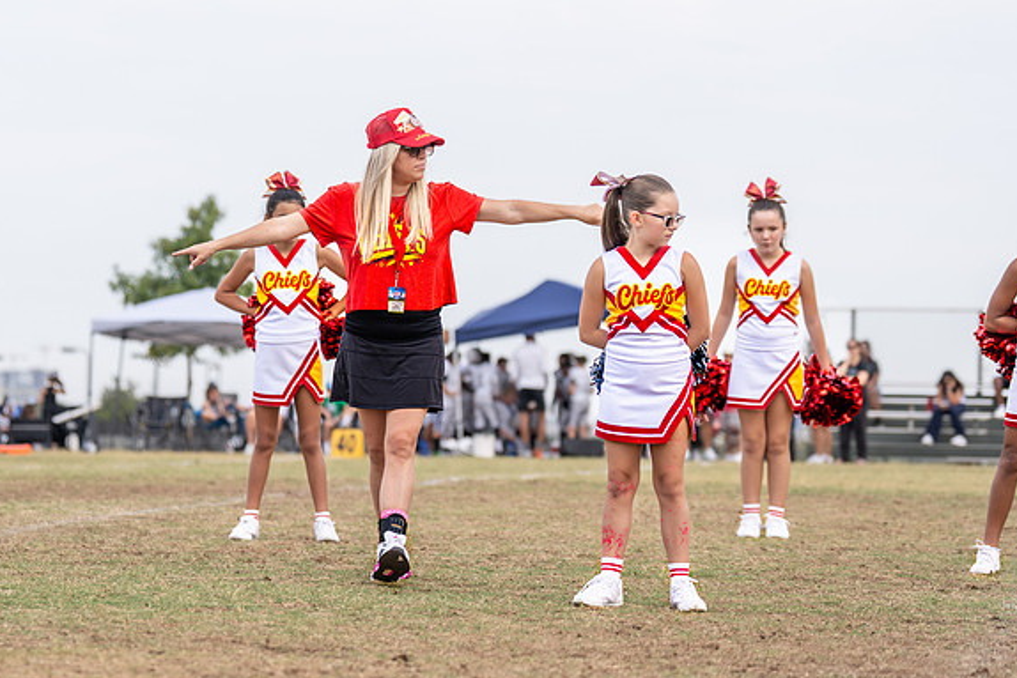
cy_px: 281
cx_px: 431
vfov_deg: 9.7
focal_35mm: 141
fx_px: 3984
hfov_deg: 14.5
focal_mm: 95
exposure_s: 1/1250
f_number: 2.8
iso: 160
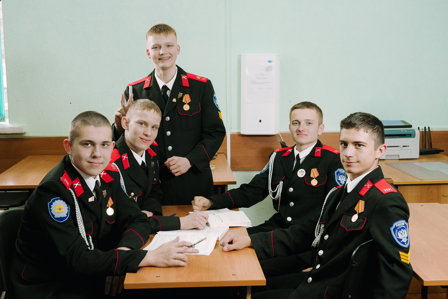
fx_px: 636
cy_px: 150
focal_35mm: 51
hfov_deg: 38.8
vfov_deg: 26.4
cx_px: 224
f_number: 7.1
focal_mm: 49
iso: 1250
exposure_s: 1/160
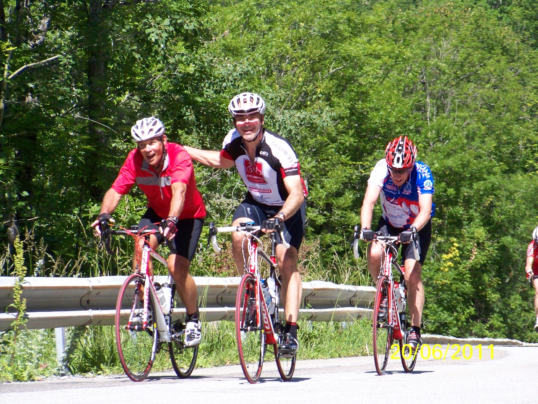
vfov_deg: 5.4
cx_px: 269
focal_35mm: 274
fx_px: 4258
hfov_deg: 7.2
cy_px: 202
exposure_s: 1/1000
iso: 200
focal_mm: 44.5
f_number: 4
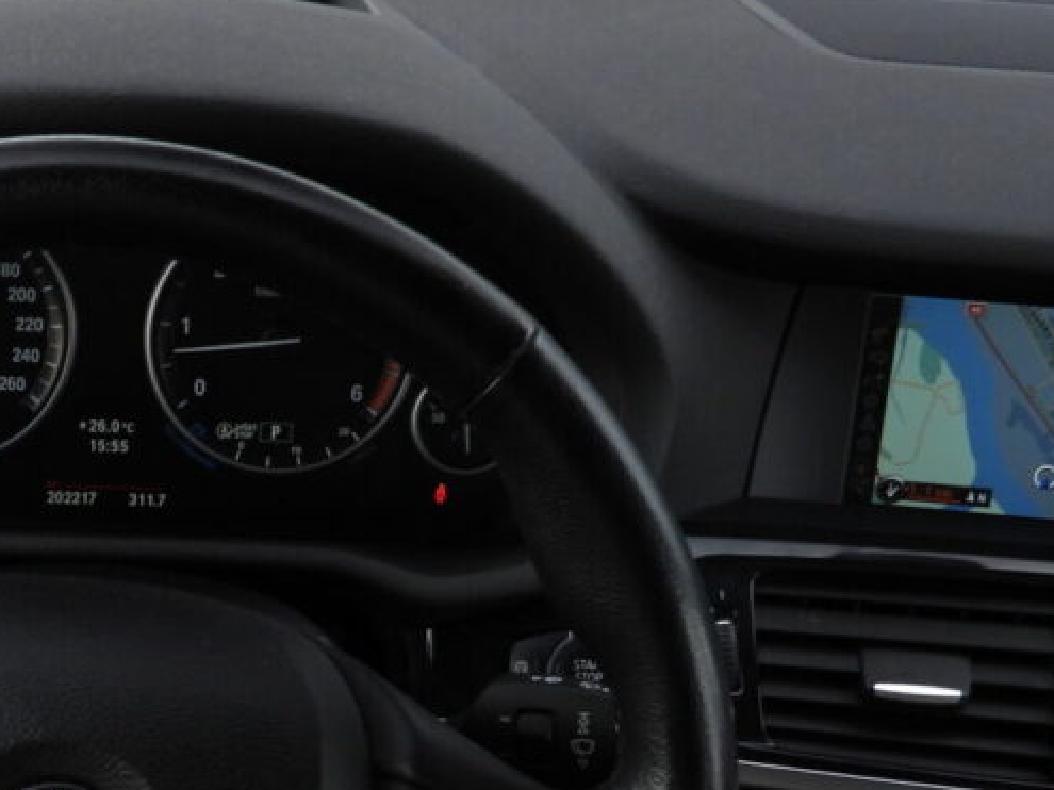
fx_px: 2100
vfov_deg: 20.3
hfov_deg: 27.0
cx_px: 75
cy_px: 886
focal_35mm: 69
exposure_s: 1/50
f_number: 2.8
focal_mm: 4.3
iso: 100
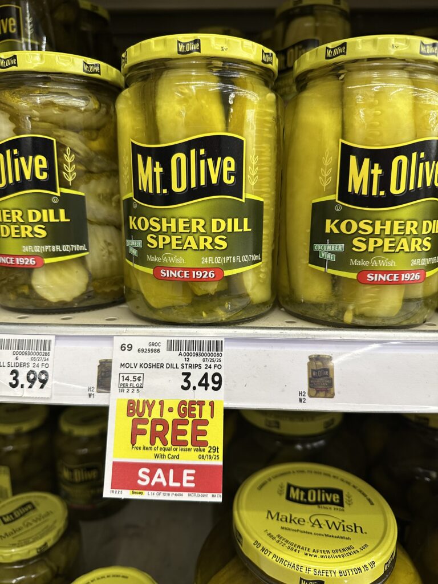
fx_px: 405
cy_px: 292
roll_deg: -1.6
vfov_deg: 71.6
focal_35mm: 24
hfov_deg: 56.8
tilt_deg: -13.3
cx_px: 219
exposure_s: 1/117
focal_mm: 6.86
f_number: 1.78
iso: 200
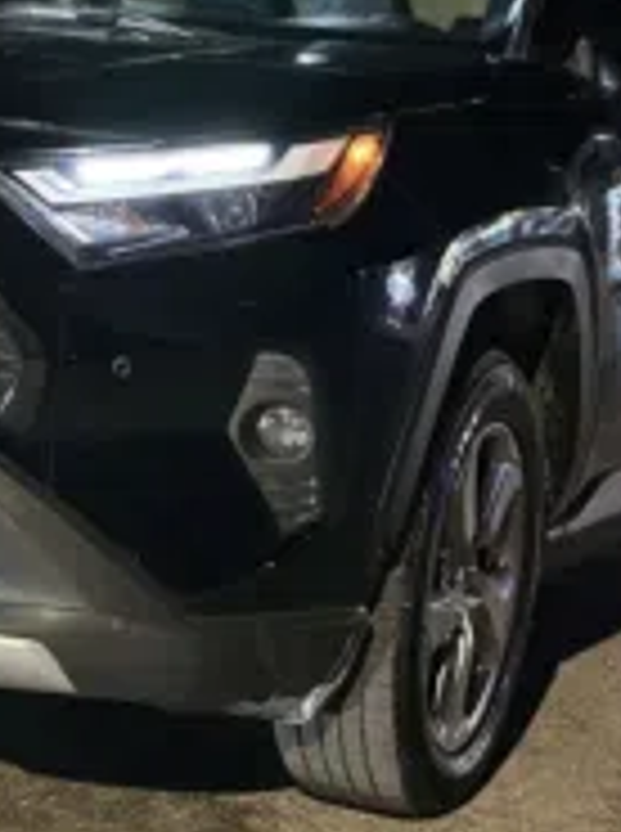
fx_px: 2496
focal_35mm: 104
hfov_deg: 14.1
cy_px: 387
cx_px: 86
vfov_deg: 18.9
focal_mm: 6.86
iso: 1000
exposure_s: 1/25
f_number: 1.78
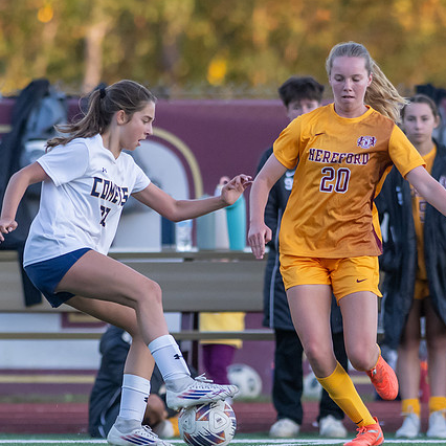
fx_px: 14023
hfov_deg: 1.8
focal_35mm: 962
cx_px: 271
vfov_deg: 1.8
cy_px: 247
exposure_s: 1/1600
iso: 1400
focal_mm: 300
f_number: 2.8
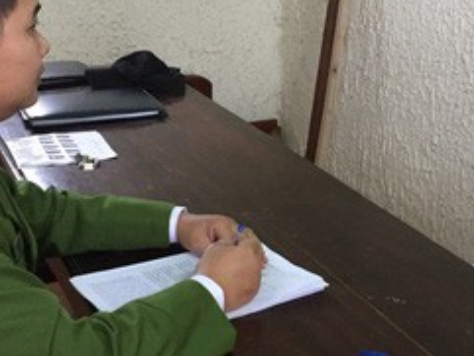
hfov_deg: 29.6
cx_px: 319
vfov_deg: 22.6
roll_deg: -2.5
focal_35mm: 65
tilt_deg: -17.6
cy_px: 135
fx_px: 890
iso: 250
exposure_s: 1/17
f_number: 2.2
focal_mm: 4.15
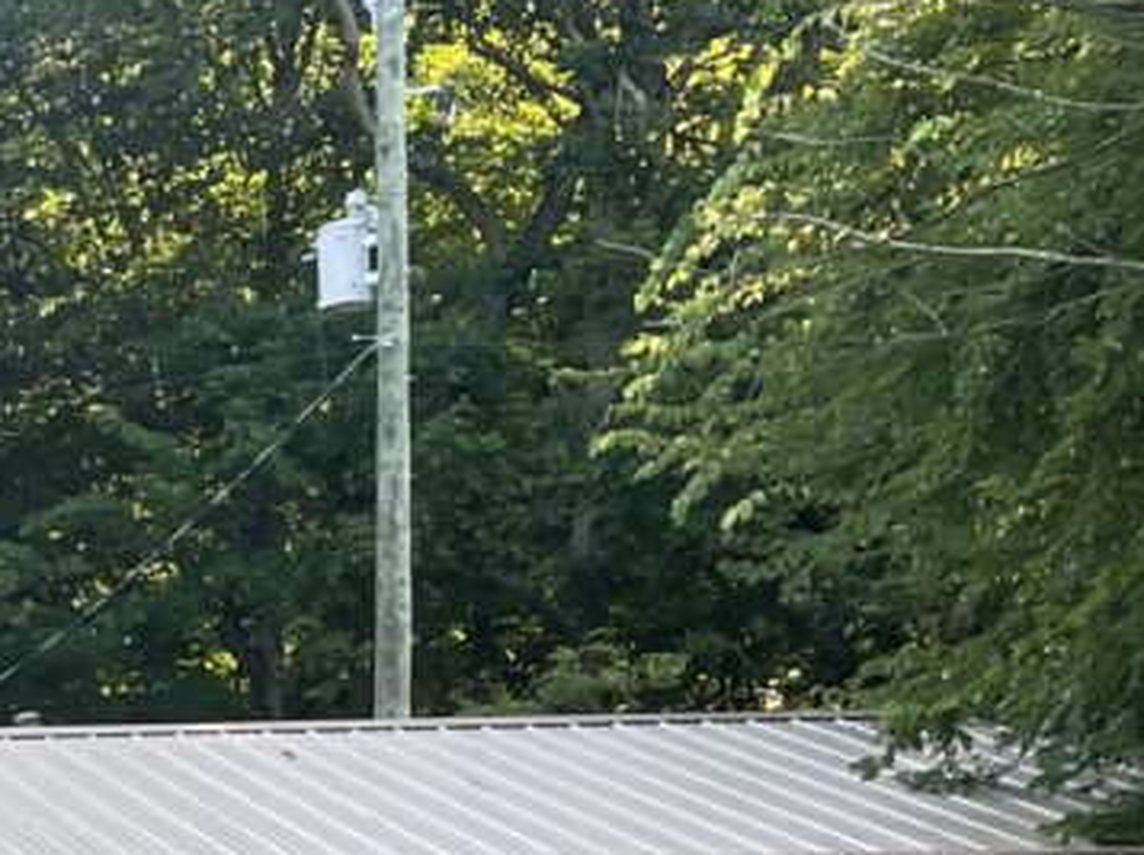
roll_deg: +0.2
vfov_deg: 13.1
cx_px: -1032
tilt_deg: -3.7
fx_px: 3467
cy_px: 1383
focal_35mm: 105
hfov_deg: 15.5
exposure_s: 1/121
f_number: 1.6
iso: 50
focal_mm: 4.2
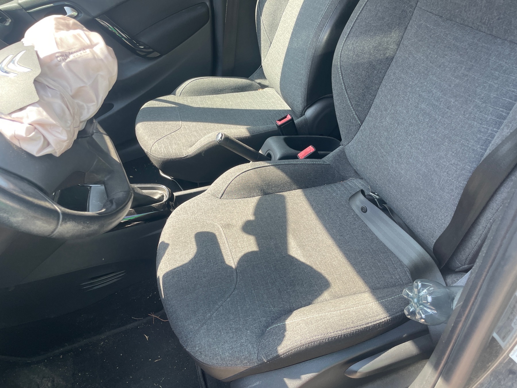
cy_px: 194
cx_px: 258
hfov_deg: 67.3
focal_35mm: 26
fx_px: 388
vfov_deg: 53.1
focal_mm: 4.2
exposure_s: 1/185
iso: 32
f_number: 1.6
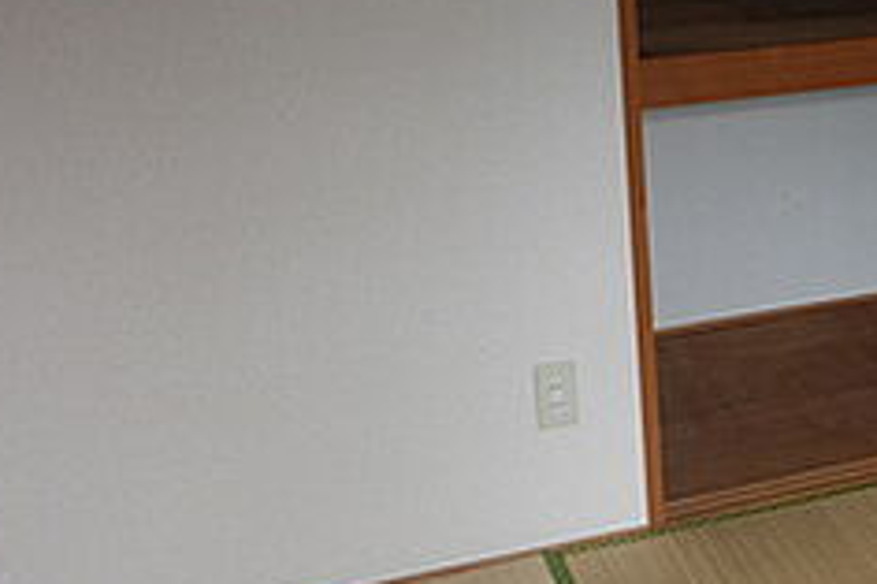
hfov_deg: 27.7
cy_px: 175
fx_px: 1582
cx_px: 1014
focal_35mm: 65
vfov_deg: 20.8
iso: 640
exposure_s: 1/60
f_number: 3.5
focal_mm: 16
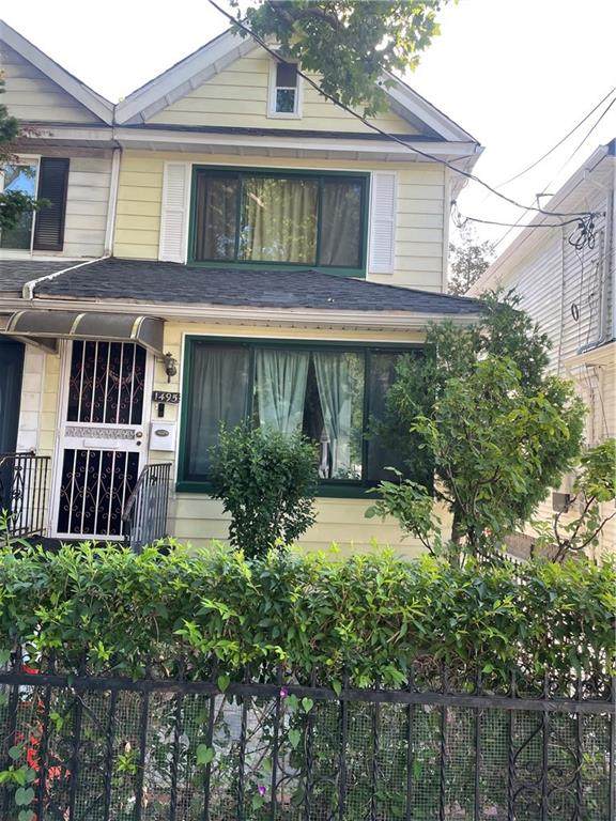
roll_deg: -2.3
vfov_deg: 67.3
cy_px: 410
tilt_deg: +5.5
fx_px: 617
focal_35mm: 26
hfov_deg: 53.1
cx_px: 308
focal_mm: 4.2
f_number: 1.6
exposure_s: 1/211
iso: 32
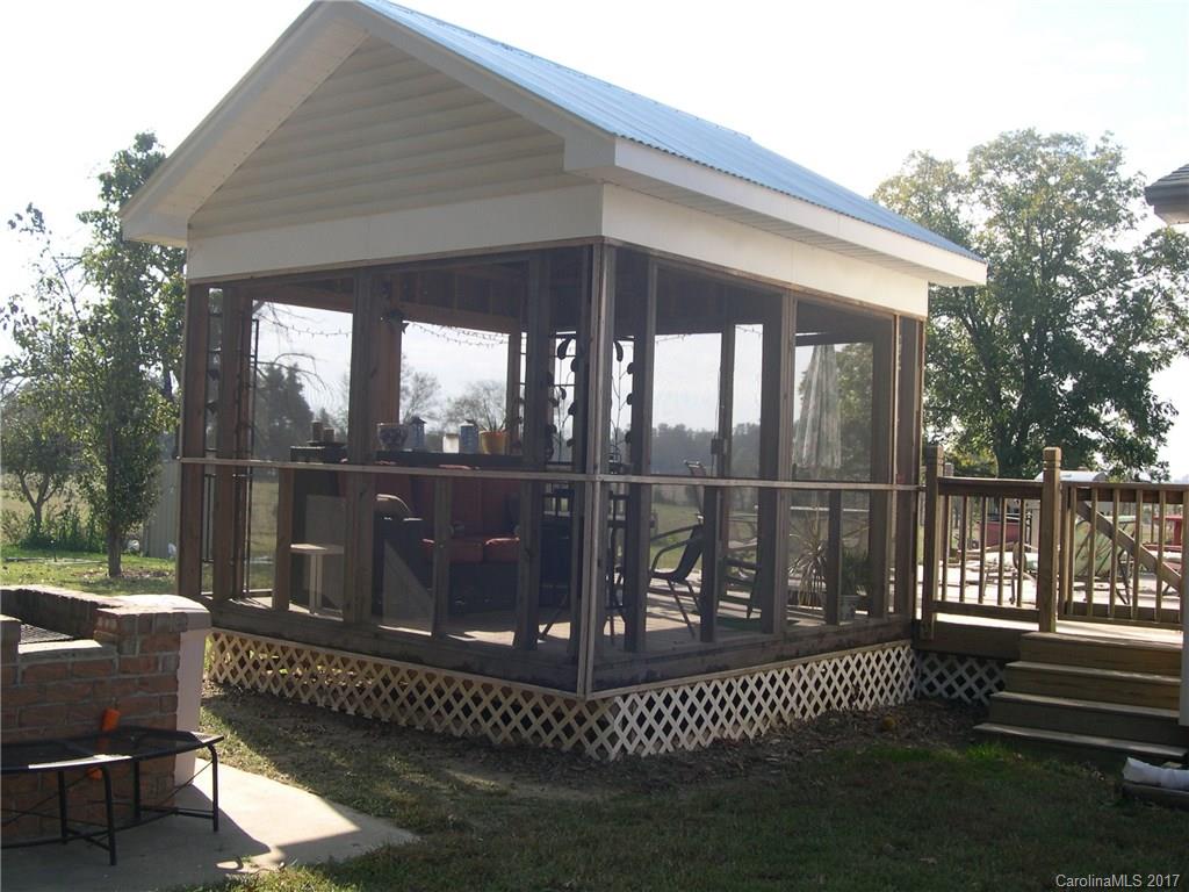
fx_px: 1305
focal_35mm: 38
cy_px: 446
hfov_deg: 49.0
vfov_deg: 37.7
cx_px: 594
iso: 100
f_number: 7.6
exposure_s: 1/88.9
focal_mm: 8
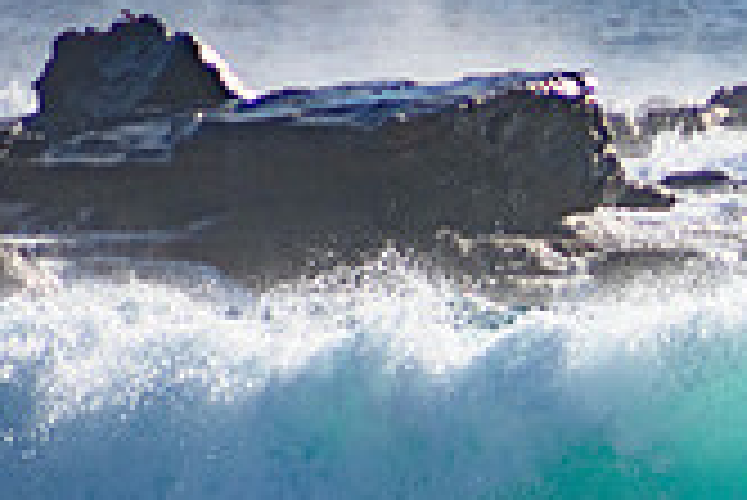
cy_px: 484
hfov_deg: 1.0
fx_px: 43425
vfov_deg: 0.7
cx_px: 1220
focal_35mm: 2091
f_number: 5.6
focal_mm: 400
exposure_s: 1/2000
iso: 250
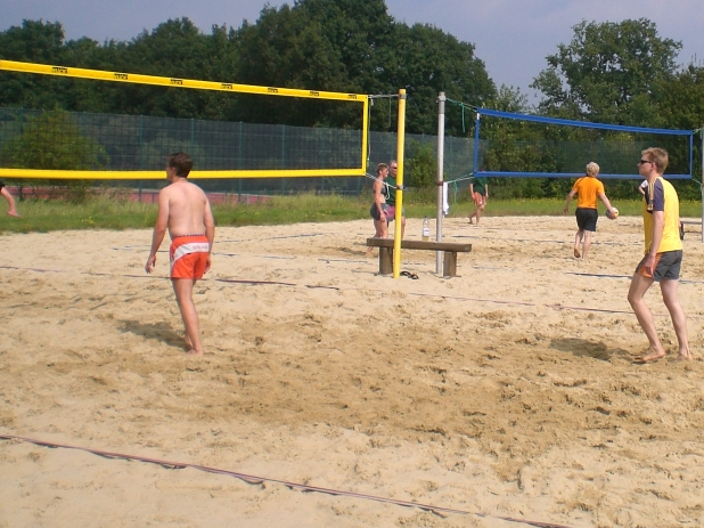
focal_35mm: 63
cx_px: 579
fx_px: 1281
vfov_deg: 23.2
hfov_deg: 29.9
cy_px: 177
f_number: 4.4
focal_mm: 6.3
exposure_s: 1/640
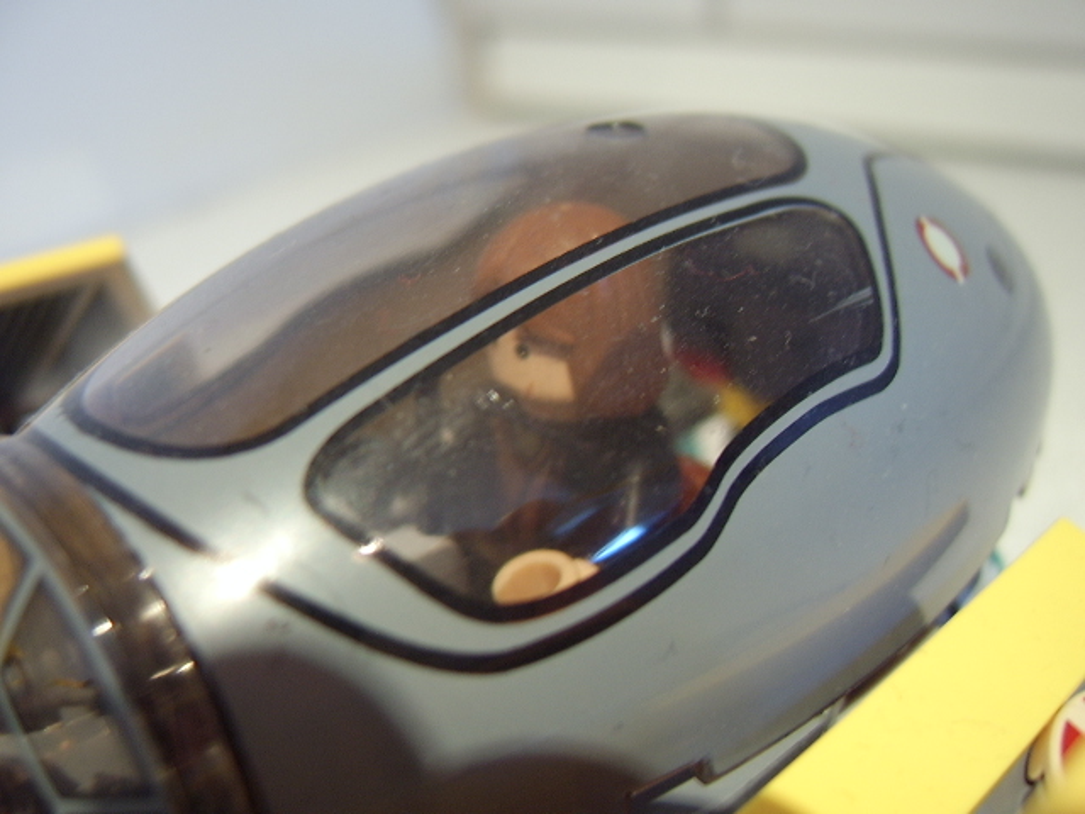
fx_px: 972
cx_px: 542
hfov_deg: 58.4
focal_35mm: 31
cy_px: 407
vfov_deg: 45.4
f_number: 2.7
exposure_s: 1/7
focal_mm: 8.13
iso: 100
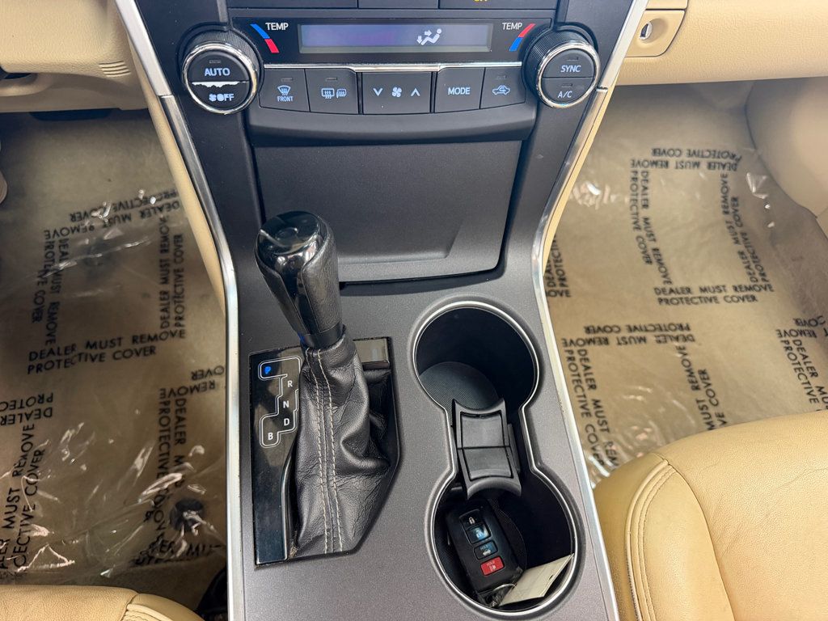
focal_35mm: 24
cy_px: 310
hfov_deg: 71.6
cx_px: 414
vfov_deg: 56.8
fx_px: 574
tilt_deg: -56.6
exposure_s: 1/60
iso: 500
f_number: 1.78
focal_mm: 6.76
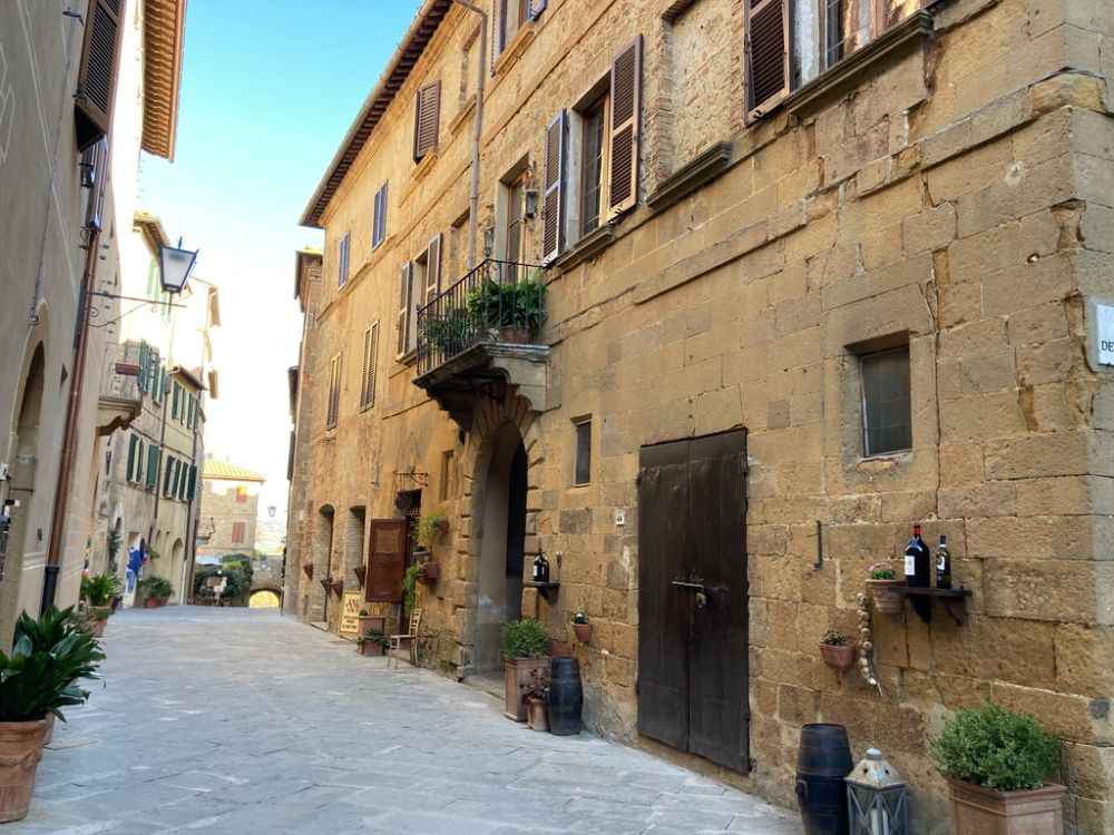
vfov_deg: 49.7
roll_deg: -2.9
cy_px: 418
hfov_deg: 63.4
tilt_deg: +9.2
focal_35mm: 28
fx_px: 901
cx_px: 557
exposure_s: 1/121
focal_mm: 3.99
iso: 32
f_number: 1.8
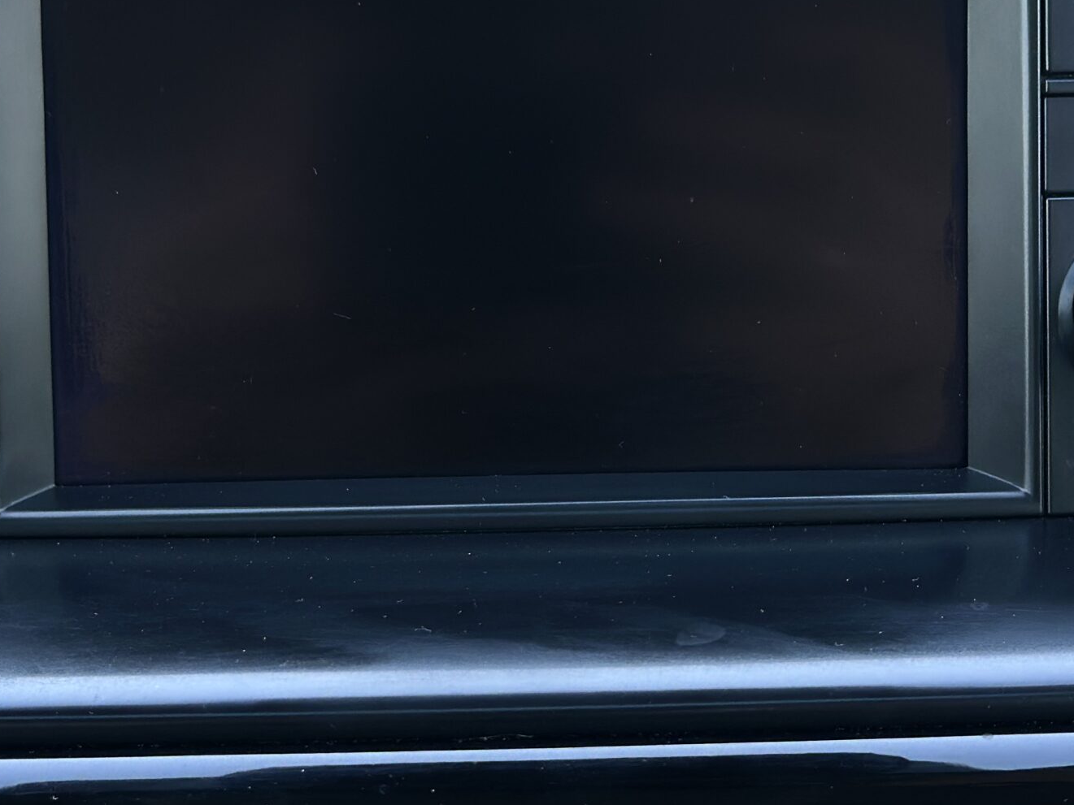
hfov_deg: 21.1
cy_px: 332
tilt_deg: -19.3
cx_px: 573
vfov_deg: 15.9
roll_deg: +0.4
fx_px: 2886
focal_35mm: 93
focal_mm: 6.86
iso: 125
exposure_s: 1/84
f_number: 1.78
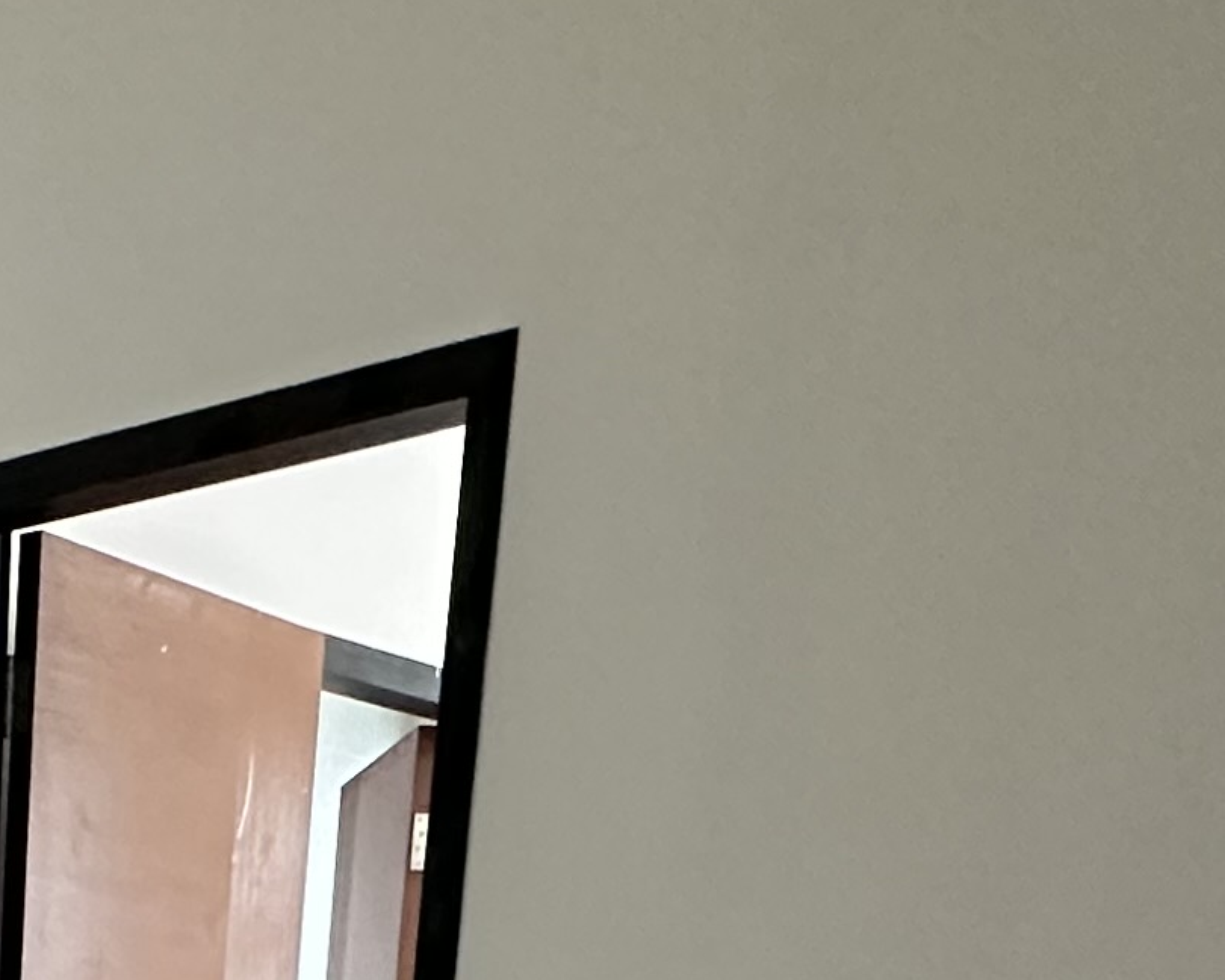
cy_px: 2002
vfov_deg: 16.6
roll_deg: -1.1
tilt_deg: -17.4
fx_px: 2465
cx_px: -251
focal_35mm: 68
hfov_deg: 25.1
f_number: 2.2
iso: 320
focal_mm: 2.22
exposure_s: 1/95
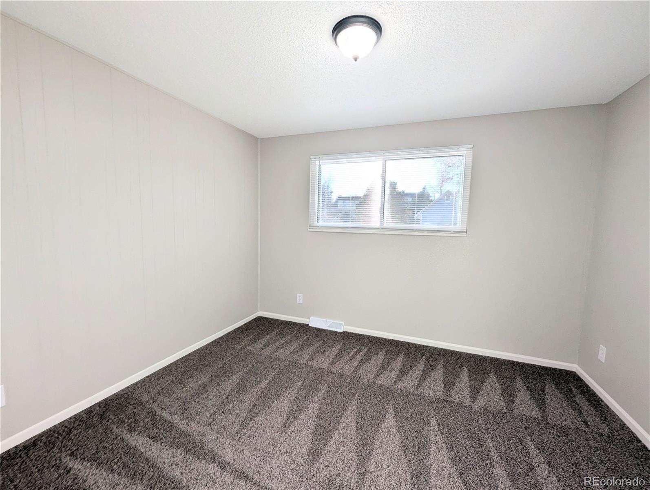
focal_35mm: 13
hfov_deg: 106.1
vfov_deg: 90.1
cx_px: 325
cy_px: 245
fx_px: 244
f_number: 2.2
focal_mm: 1.95
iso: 54
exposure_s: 1/279
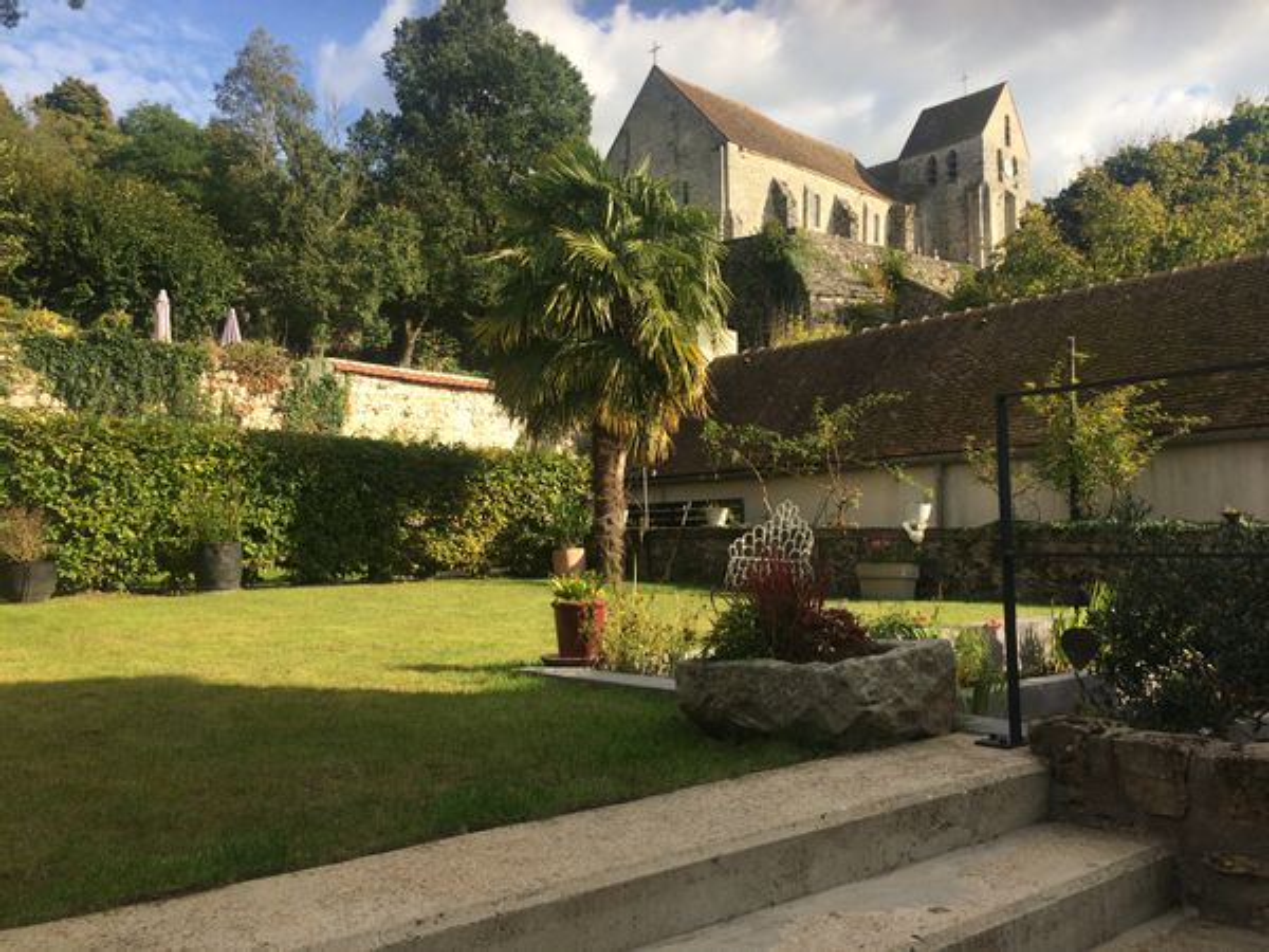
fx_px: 1063
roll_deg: +0.9
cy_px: 476
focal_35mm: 29
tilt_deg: +5.4
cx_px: 634
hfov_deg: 61.7
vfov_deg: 48.2
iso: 32
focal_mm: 4.15
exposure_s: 1/1001
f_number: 2.2
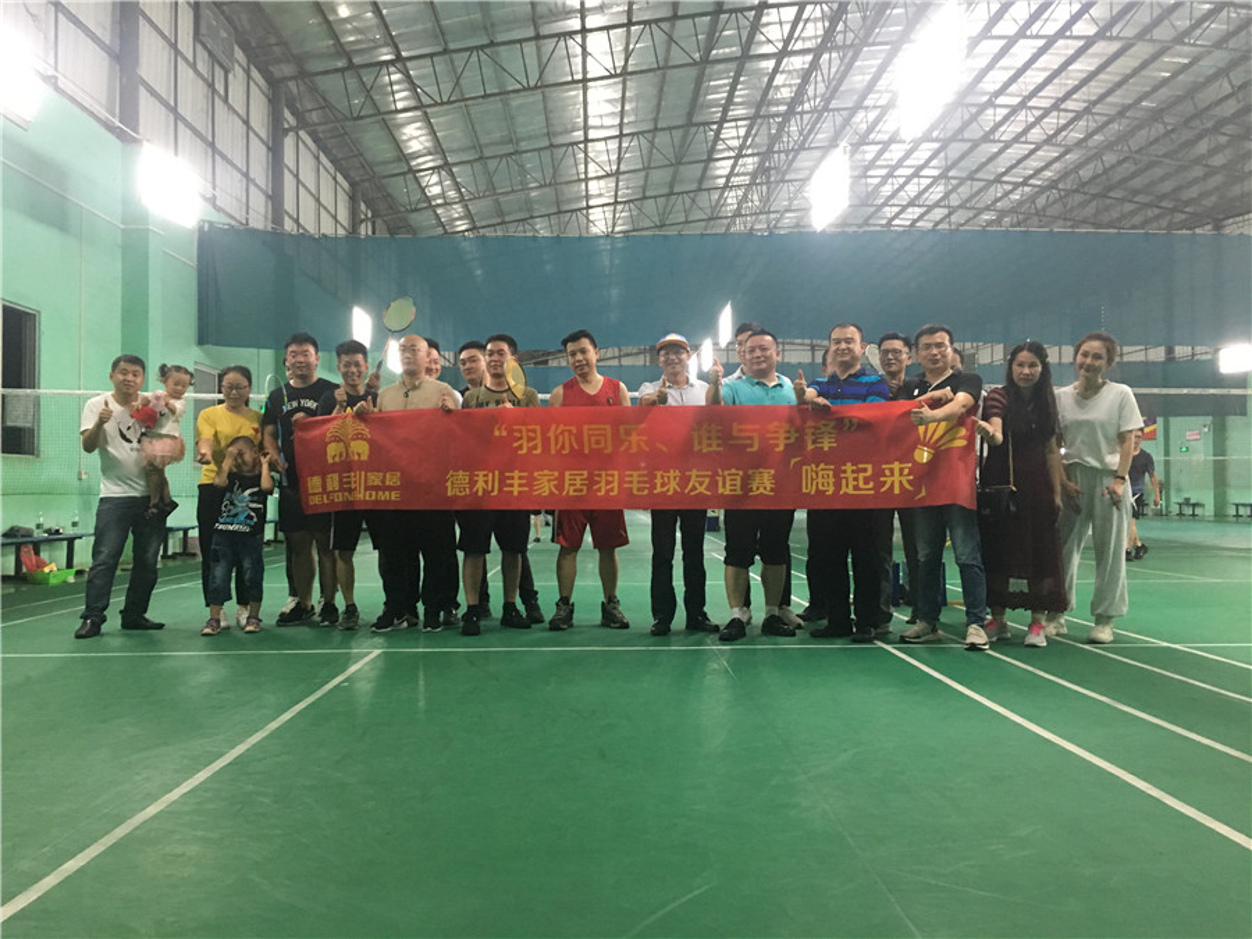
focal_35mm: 29
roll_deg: -0.8
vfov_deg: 48.2
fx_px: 1049
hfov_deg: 61.7
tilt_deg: +0.8
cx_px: 626
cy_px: 470
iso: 200
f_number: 2.2
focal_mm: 4.15
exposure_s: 1/25
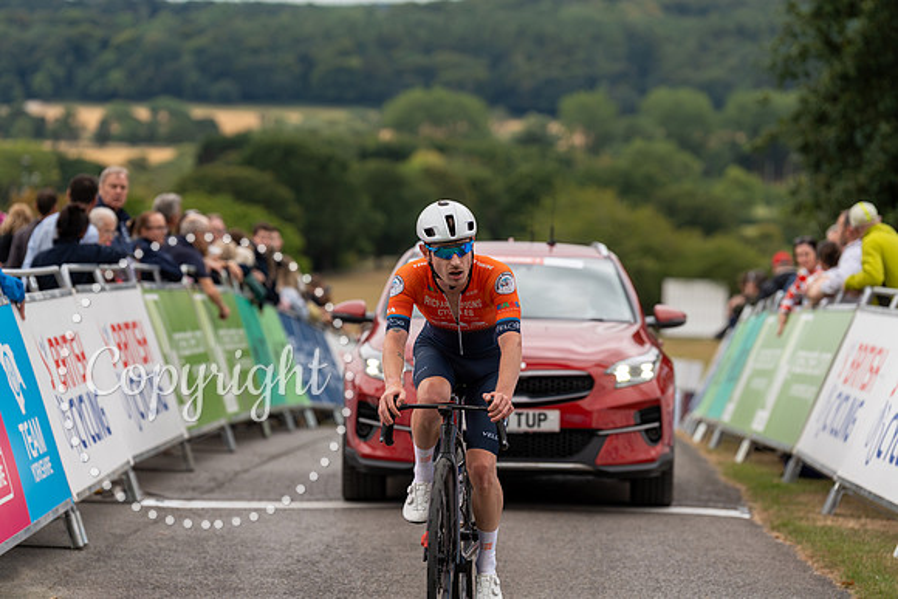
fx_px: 3692
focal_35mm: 148
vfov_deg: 9.3
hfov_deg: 13.9
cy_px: 300
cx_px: 449
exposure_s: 1/1000
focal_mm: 148
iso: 640
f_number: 3.5
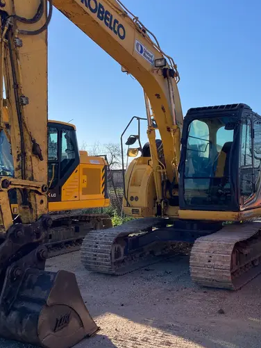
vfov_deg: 45.7
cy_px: 159
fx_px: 412
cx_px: 158
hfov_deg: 35.0
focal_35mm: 41
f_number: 1.8
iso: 20
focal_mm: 3.99
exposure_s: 1/1567
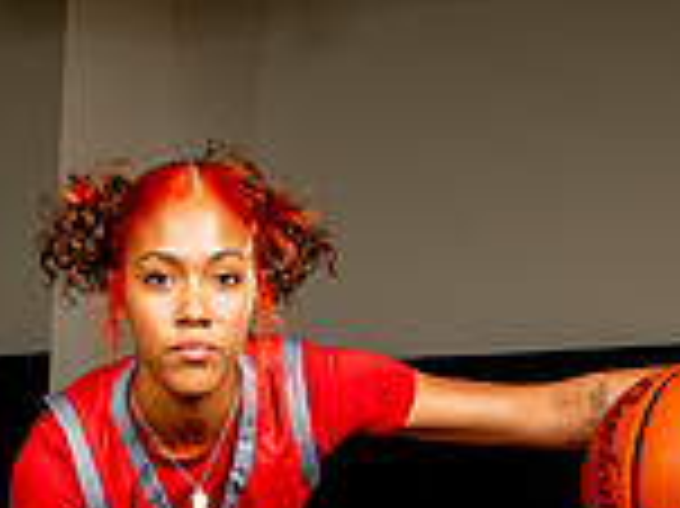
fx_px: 2140
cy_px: 1007
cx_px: 158
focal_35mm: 109
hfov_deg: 17.9
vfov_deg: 12.1
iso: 250
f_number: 8
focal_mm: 38
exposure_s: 1/400
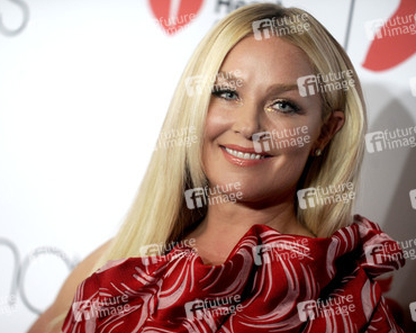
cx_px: 183
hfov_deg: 12.5
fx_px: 1896
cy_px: 168
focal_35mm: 154
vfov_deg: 10.0
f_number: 2.8
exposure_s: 1/200
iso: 1600
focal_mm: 135
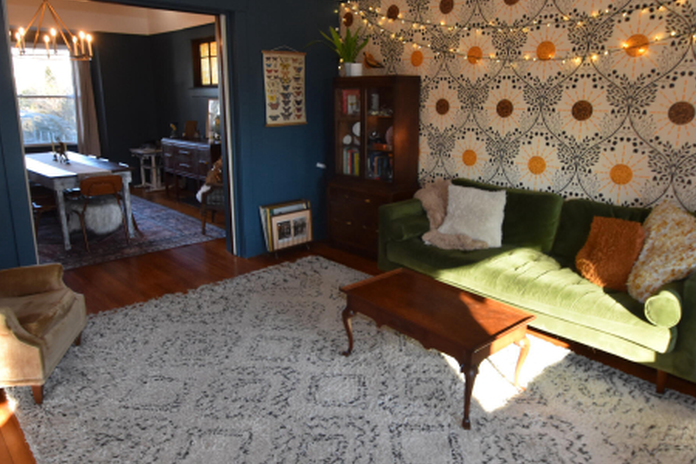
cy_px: 176
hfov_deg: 71.5
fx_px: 483
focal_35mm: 25
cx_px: 340
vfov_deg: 50.8
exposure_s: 1/100
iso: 800
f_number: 5
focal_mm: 10
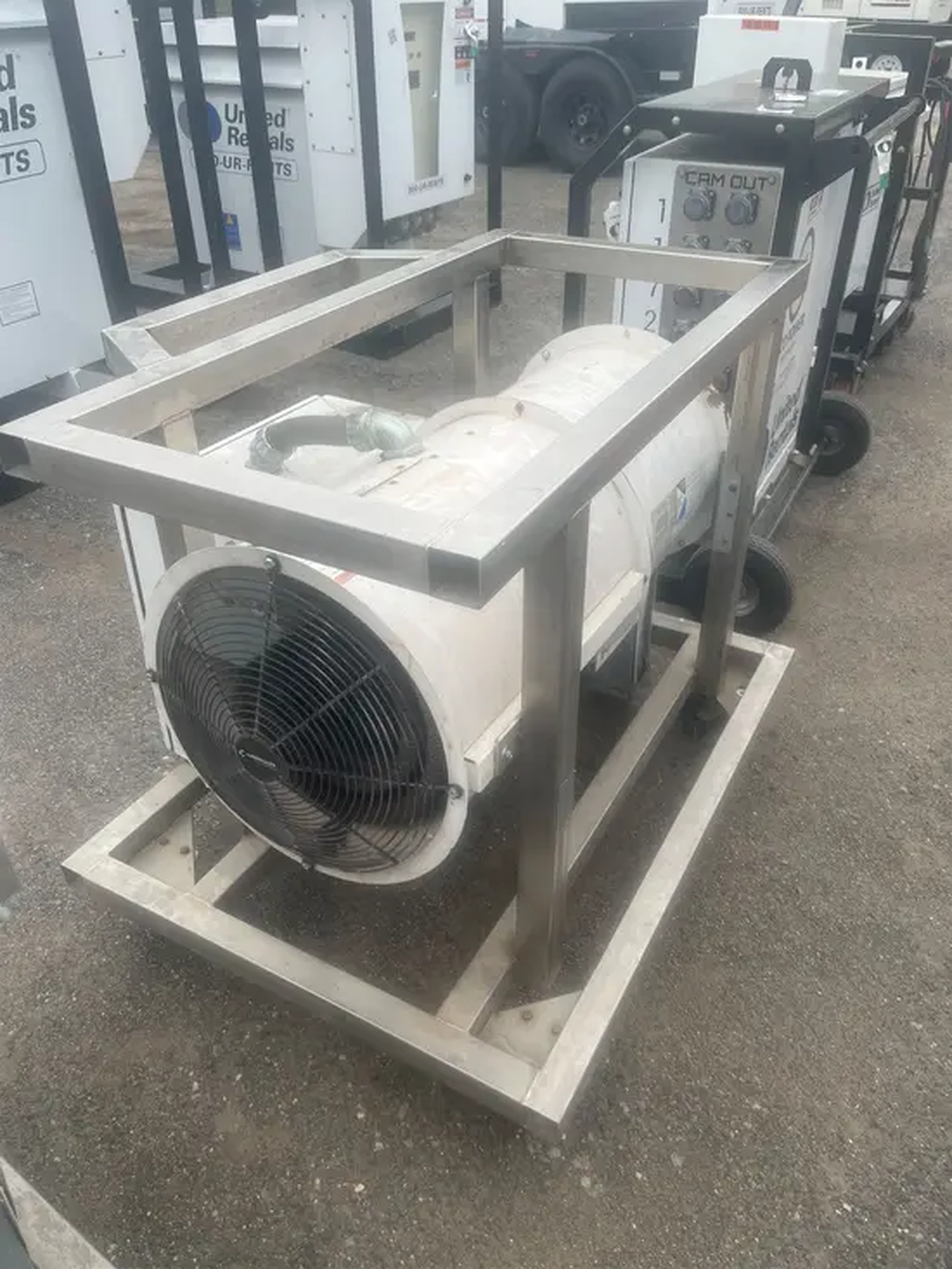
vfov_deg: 67.3
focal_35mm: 26
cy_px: 634
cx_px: 476
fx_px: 953
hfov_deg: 53.1
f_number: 1.6
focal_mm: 5.1
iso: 40
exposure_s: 1/259
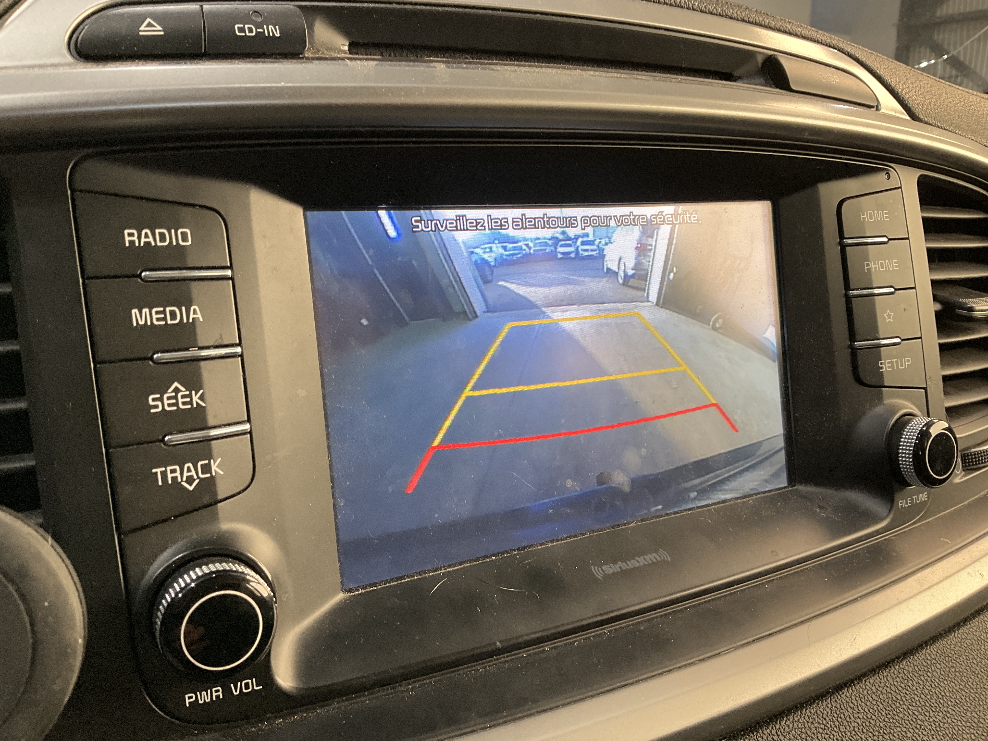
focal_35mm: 29
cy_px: 370
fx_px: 828
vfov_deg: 48.2
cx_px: 494
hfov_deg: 61.7
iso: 64
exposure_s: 1/60
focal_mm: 3
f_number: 1.8
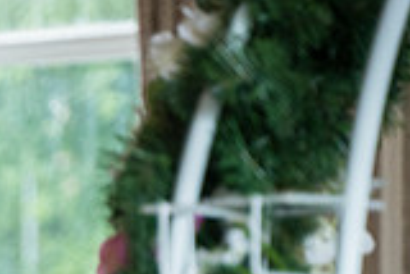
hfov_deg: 7.1
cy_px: 475
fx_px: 3237
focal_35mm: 284
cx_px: -198
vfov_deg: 4.8
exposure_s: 1/1250
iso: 1600
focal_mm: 75
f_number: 2.8
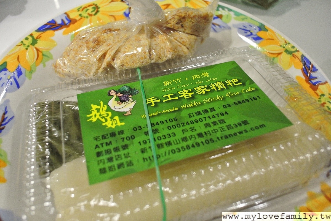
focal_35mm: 27
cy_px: 110
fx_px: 249
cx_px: 166
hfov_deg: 67.3
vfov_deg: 48.0
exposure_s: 1/50
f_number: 2.8
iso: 400
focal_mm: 10
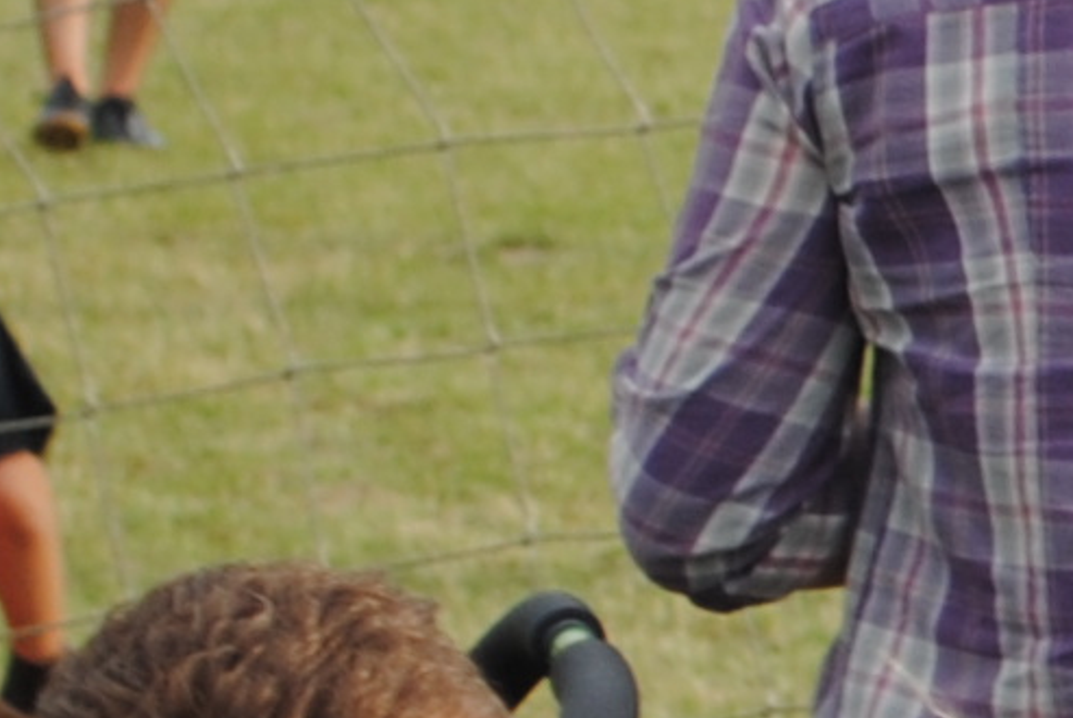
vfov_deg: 2.4
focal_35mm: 566
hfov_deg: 3.6
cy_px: 829
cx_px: 2488
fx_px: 16890
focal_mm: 48
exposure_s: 1/125
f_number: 5.6
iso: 100
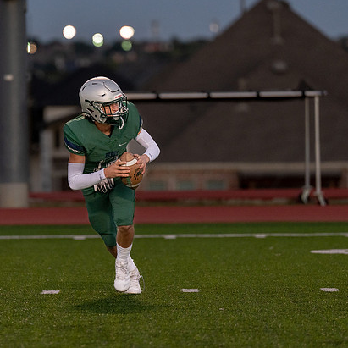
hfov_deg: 3.9
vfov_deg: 3.9
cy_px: 144
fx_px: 5073
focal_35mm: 446
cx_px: 80
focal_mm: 200
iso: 640
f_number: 2.8
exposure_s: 1/1000
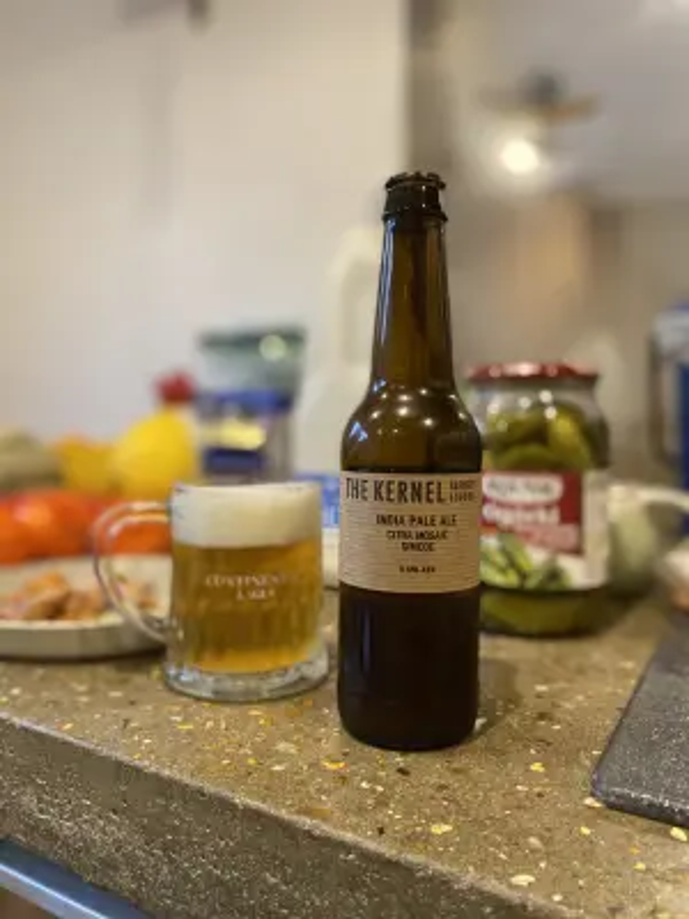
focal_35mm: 26
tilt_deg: -3.0
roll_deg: -1.4
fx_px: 690
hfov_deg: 53.1
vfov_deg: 67.3
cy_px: 460
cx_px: 344
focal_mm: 4.25
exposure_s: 1/33
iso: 400
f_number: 1.8
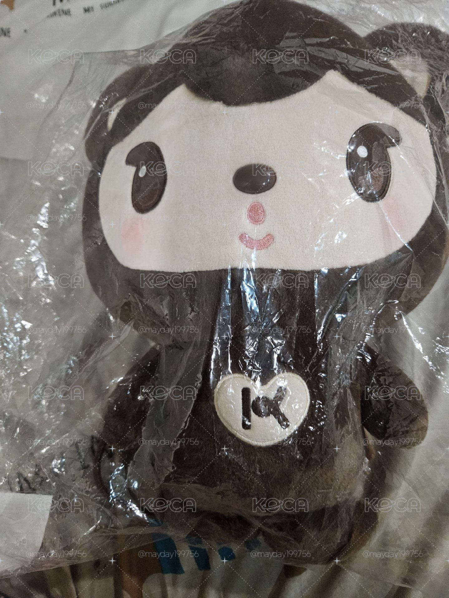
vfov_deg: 73.9
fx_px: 398
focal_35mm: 23
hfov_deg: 58.9
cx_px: 224
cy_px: 299
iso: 1600
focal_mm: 5.4
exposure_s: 1/120
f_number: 1.8
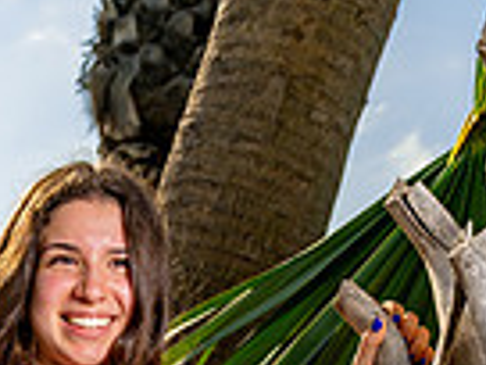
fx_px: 1516
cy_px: 787
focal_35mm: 108
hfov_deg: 17.8
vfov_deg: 11.9
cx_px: 4
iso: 100
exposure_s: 1/640
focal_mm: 34
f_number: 5.6
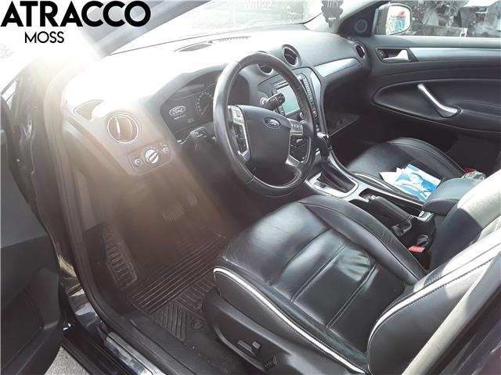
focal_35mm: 28
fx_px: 405
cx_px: 250
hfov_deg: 63.4
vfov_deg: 49.7
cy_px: 188
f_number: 1.9
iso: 50
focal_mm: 2.91
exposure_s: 1/100
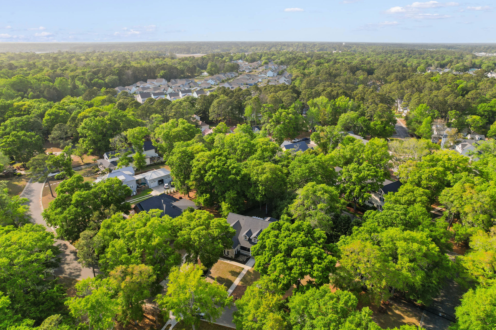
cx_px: 248
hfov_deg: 78.6
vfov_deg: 57.2
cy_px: 165
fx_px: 303
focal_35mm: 22
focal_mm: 8.38
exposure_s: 1/240
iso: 100
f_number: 2.8
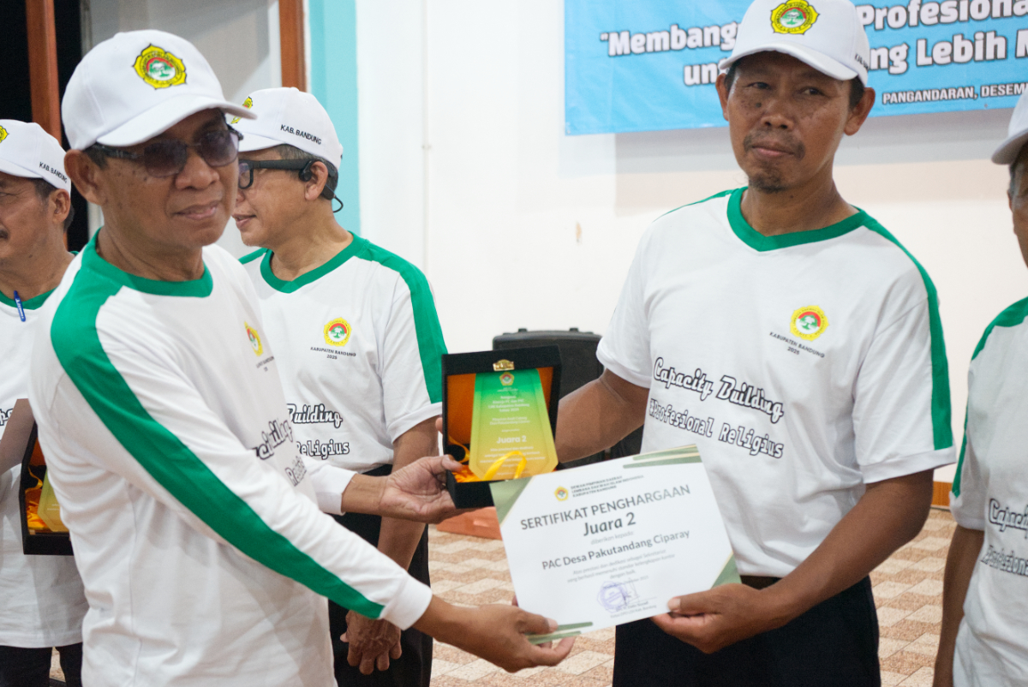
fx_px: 1200
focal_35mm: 42
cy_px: 344
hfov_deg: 46.4
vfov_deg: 31.9
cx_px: 514
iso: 6400
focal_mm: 42
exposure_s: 1/60
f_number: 4.5
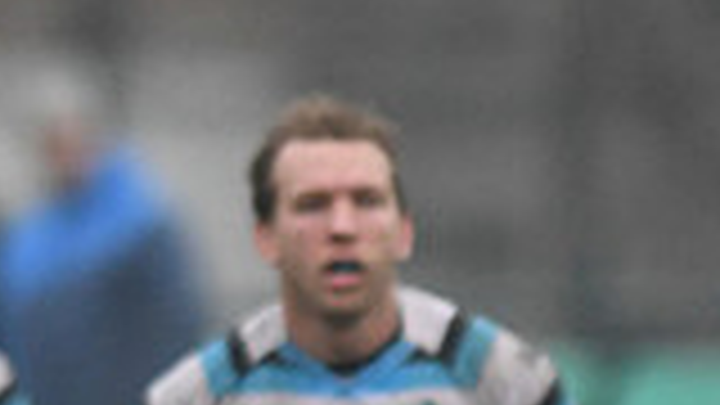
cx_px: 558
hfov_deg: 1.3
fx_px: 32761
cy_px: 860
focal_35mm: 1716
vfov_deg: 0.7
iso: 2000
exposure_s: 1/1000
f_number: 2.8
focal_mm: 300
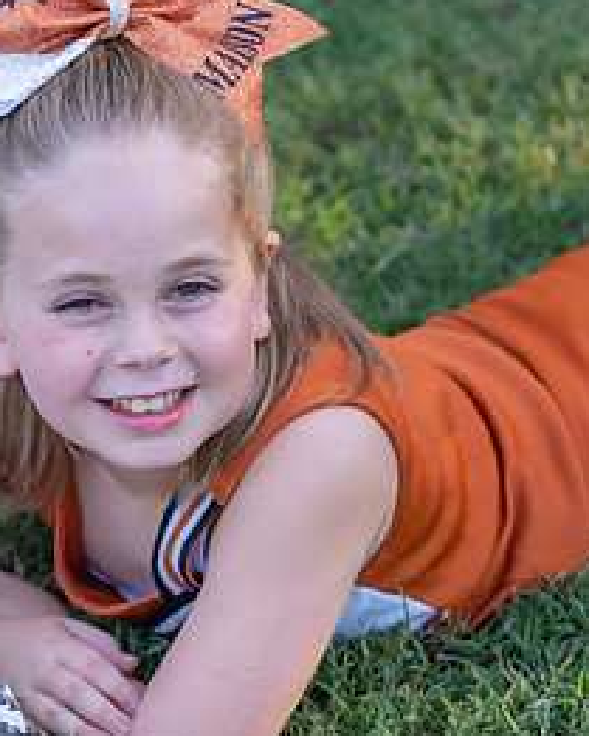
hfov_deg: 8.3
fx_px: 4029
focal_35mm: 185
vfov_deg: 10.4
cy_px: 360
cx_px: 46
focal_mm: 70
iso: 200
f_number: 2.8
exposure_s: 1/320
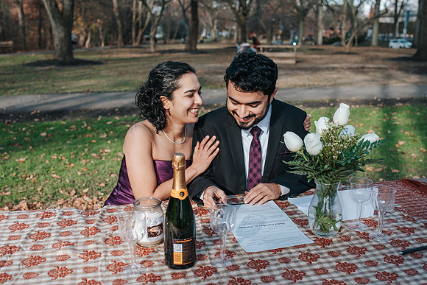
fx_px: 499
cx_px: 224
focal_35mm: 42
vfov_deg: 31.8
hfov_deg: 46.3
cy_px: 135
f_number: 3.5
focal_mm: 35
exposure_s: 1/640
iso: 250
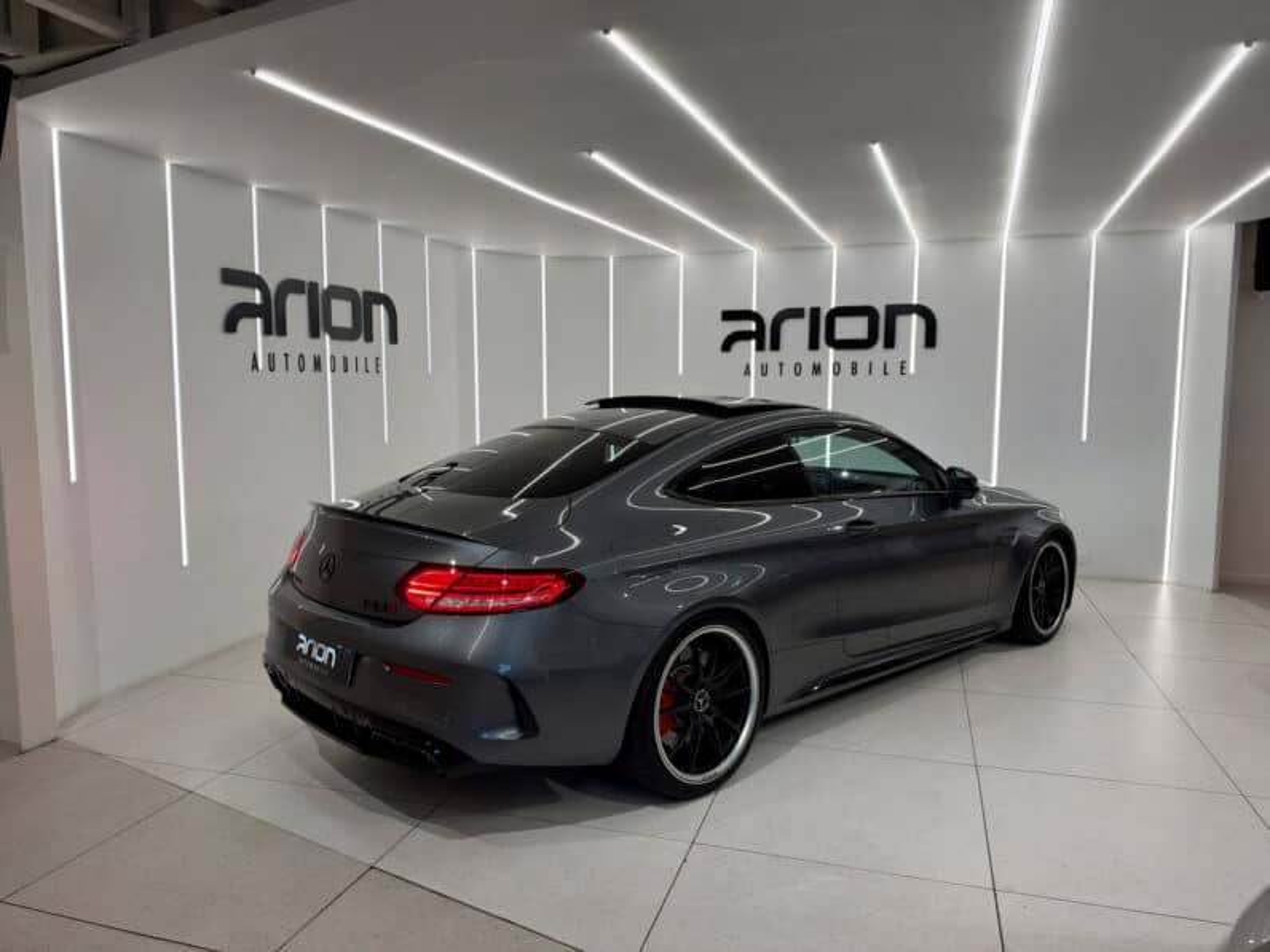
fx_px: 881
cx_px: 635
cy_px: 476
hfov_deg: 71.6
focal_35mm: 24
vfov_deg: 56.8
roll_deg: +0.1
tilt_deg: -5.5
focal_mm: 6.93
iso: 125
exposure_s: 1/100
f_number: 1.8
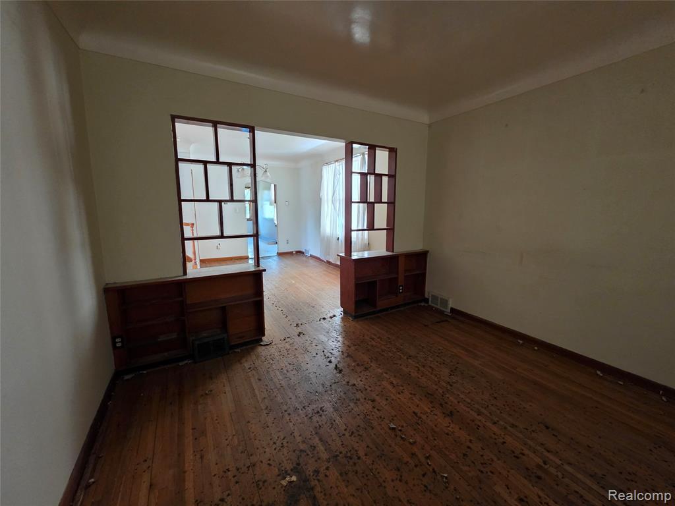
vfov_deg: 89.9
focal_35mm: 13
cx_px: 338
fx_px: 253
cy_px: 253
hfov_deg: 106.2
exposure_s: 1/60
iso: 640
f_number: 1.9
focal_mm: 2.2
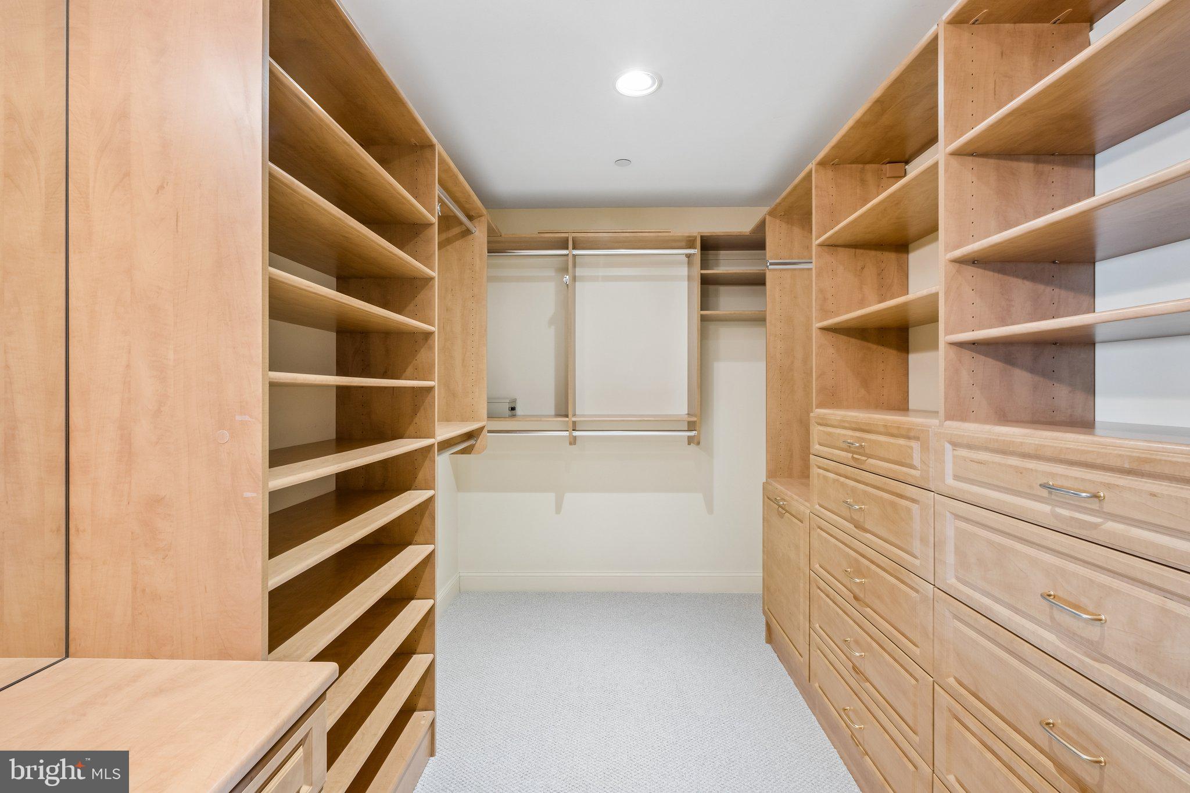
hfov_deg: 100.4
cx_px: 595
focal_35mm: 15
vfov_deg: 77.3
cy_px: 396
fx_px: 496
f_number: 8
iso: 250
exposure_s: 1/4
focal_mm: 10
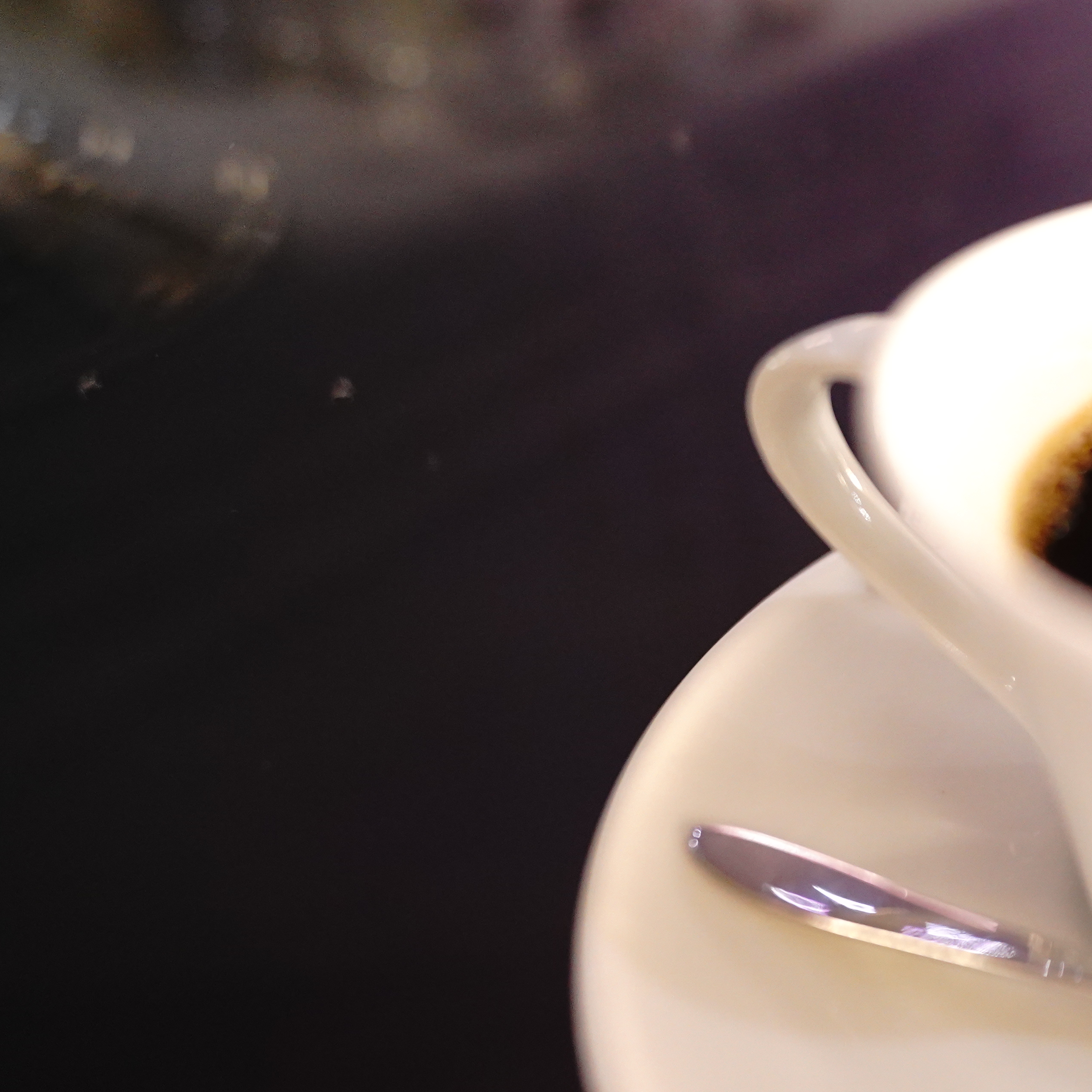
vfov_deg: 41.7
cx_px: 1209
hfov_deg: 35.6
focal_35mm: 40
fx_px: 1428
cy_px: 638
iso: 3200
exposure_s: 1/30
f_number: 1.8
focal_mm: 20
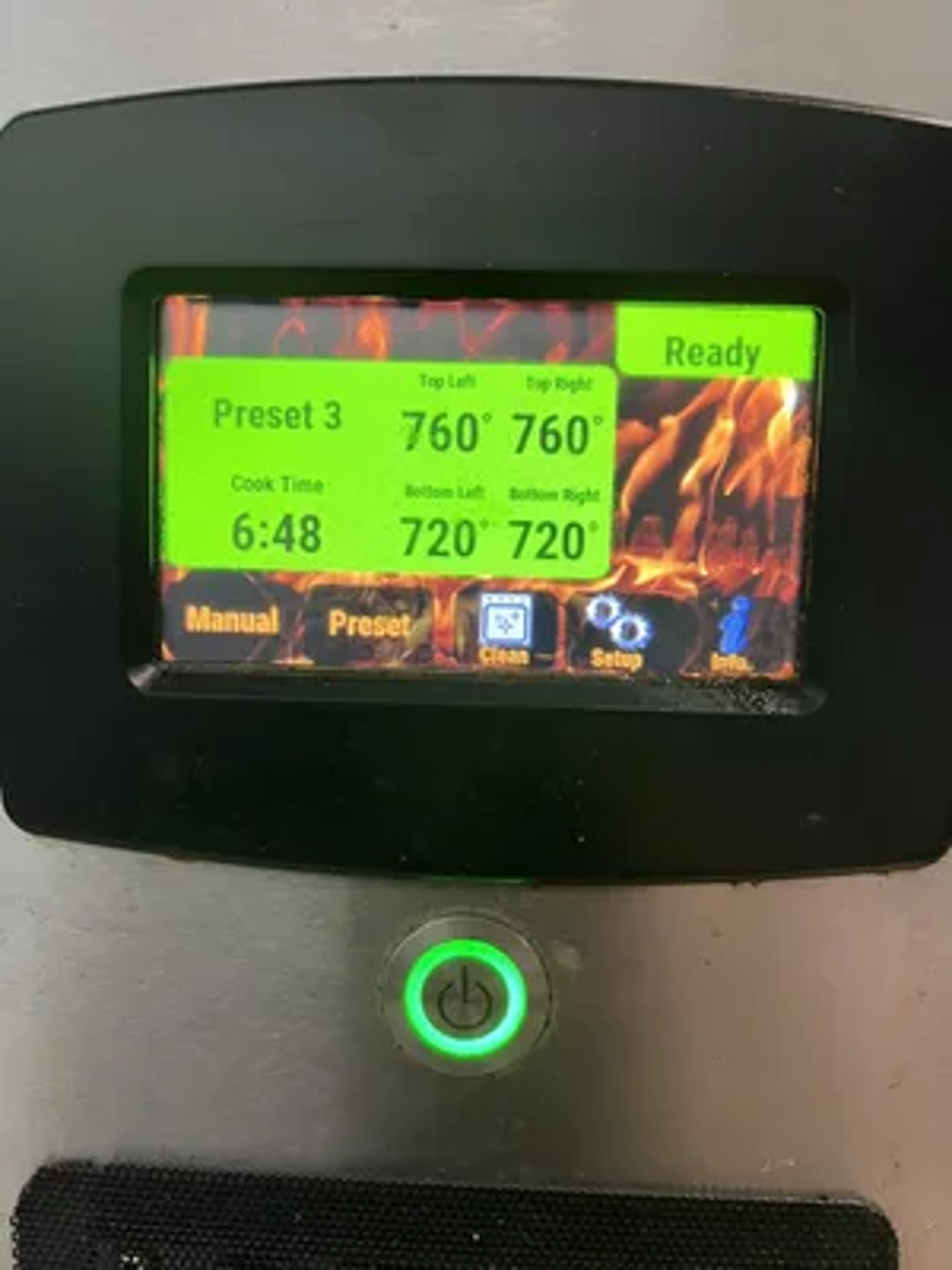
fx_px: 953
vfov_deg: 67.3
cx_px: 476
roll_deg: -0.2
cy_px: 635
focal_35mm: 26
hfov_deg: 53.1
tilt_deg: -4.7
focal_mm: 5.1
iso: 250
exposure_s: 1/60
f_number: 1.6
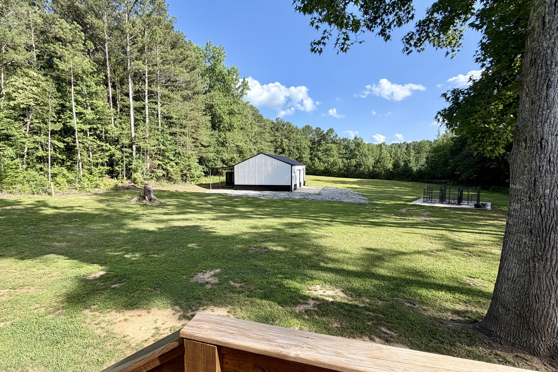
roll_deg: +0.9
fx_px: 248
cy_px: 189
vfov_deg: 73.7
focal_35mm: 16
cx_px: 265
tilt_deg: -3.6
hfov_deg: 96.7
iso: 40
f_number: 2.2
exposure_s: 1/679
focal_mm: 2.22
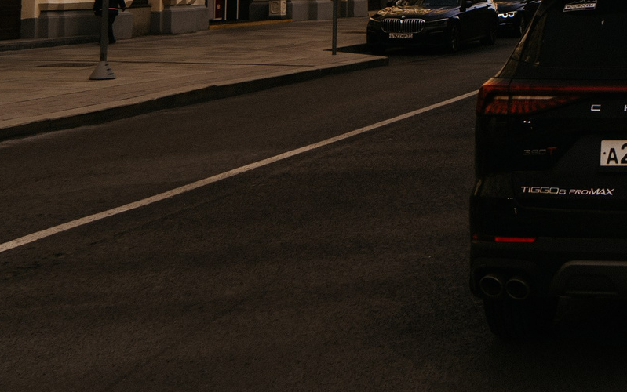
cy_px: -217
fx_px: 1385
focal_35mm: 81
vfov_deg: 14.8
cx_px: 694
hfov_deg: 23.9
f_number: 4
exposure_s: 1/500
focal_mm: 24
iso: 100
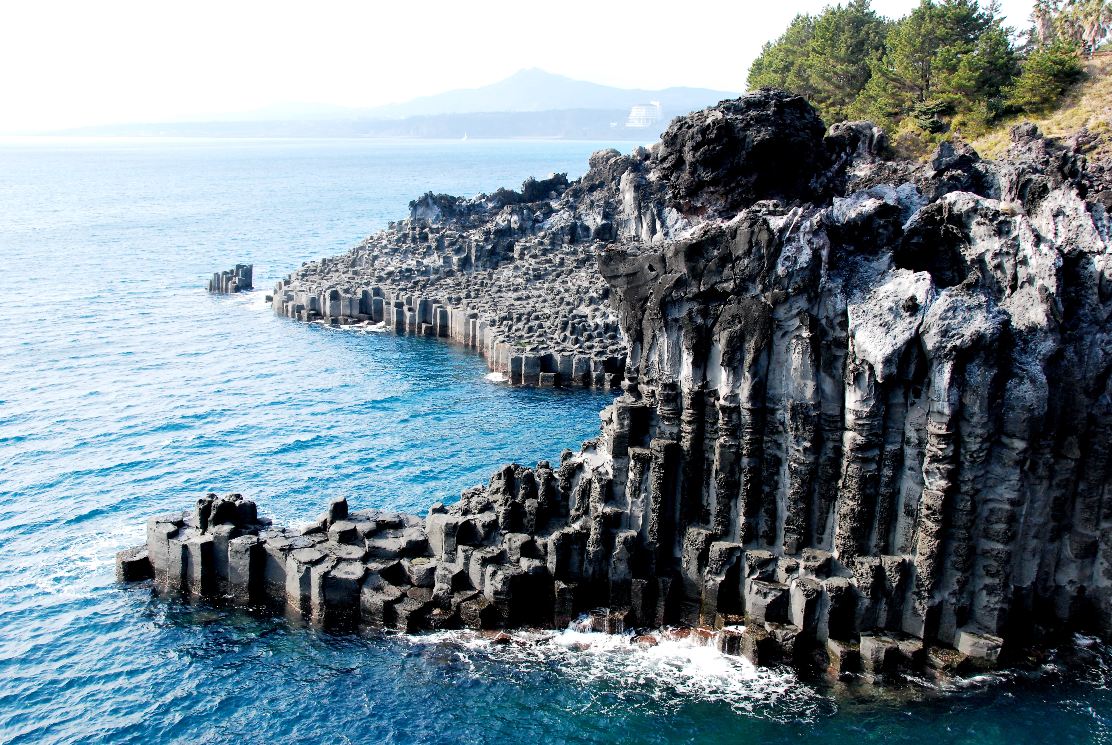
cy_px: 372
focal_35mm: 33
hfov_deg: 57.2
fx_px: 1021
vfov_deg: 40.1
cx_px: 556
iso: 800
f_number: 7.1
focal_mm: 22
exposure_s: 1/800
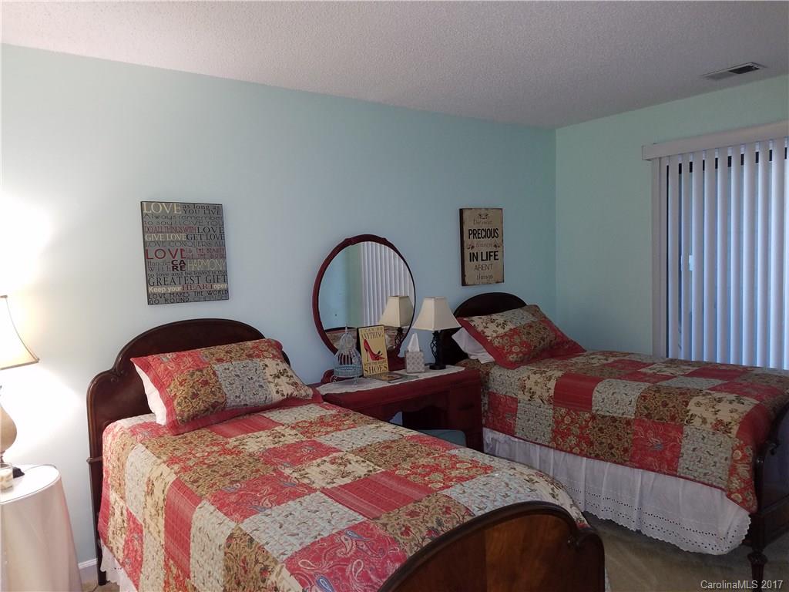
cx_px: 394
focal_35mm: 26
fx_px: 593
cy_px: 296
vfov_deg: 53.1
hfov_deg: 67.3
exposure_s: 1/17
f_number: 1.7
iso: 125
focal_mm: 4.2
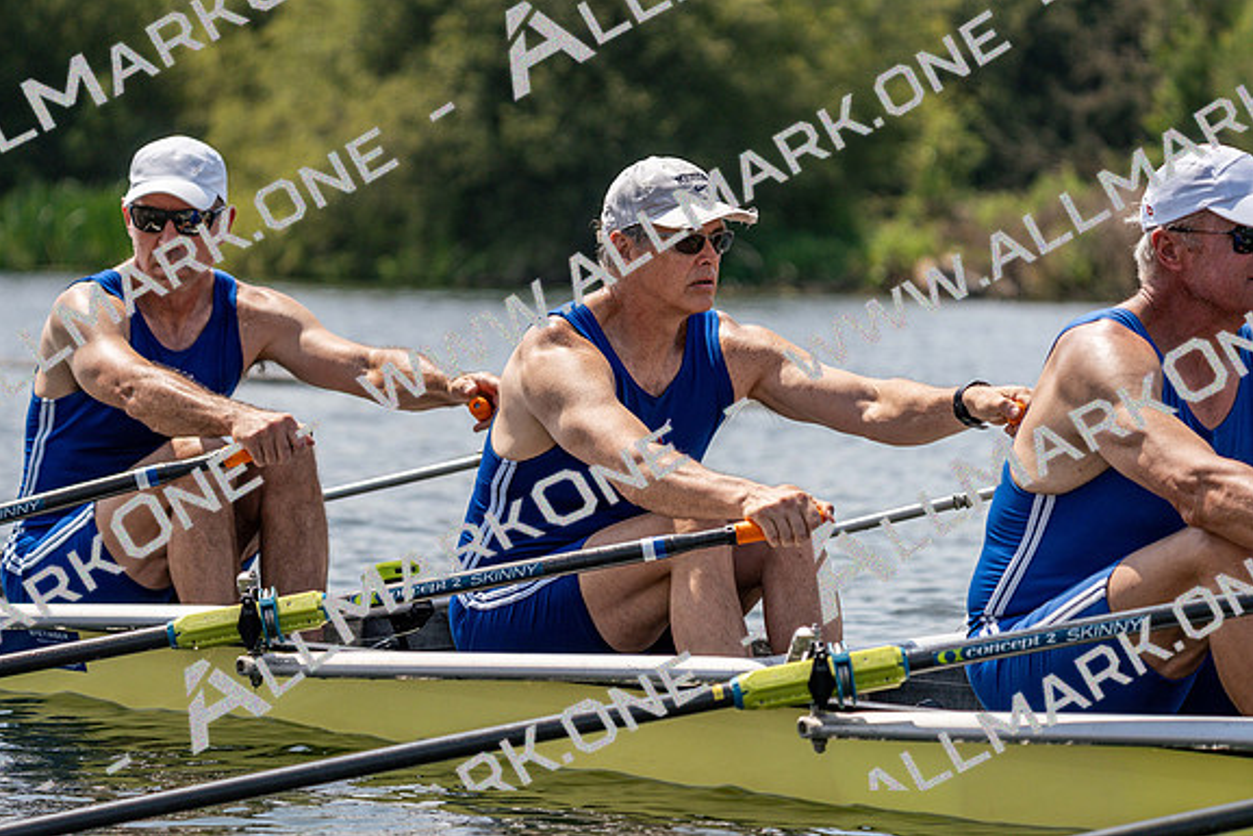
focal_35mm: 201
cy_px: 418
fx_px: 6997
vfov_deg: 6.8
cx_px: 625
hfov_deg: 10.2
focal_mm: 200
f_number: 5.6
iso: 200
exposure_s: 1/1600
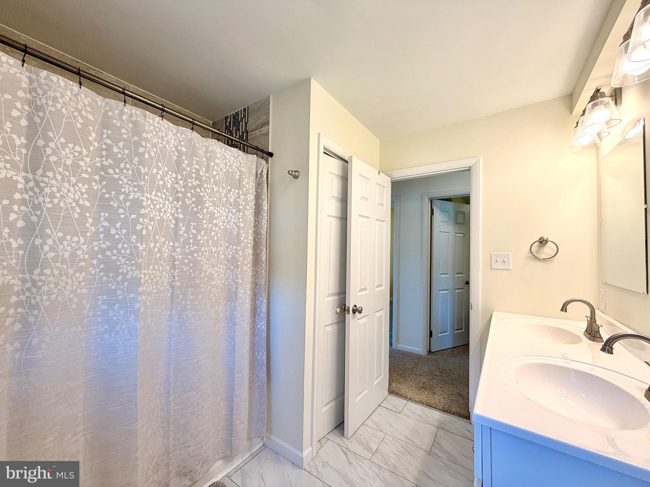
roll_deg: -1.0
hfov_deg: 102.1
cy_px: 244
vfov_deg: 85.7
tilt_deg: +1.7
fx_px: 263
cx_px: 325
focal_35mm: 14
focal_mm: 2.22
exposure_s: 1/120
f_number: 2.2
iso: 125
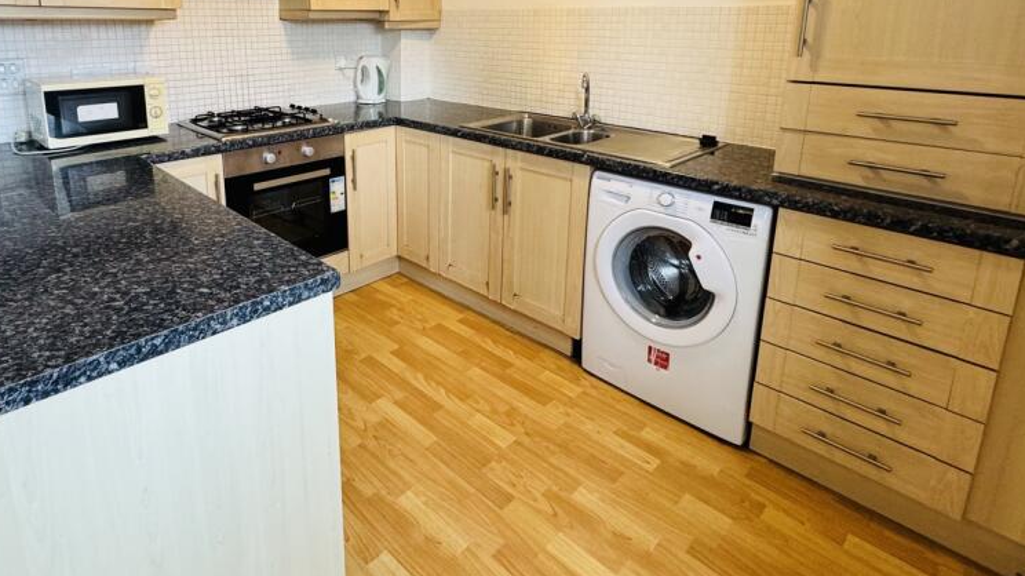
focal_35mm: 21
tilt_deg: -10.0
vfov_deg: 51.1
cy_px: 138
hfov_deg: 83.1
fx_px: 571
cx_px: 423
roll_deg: +0.2
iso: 160
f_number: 2.2
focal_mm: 2.22
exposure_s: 1/50
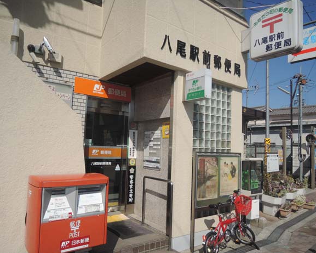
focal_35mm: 26
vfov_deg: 54.9
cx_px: 166
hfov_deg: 66.0
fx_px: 243
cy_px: 130
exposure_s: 1/1250
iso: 360
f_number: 2.8
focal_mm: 5.1
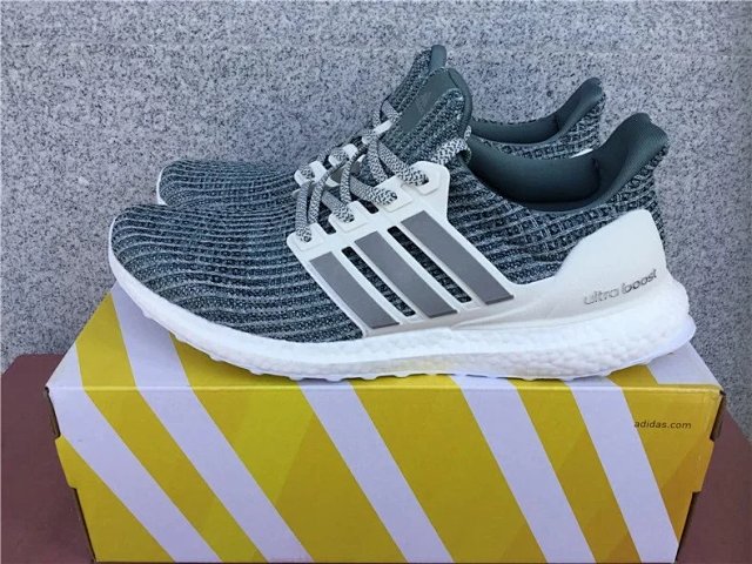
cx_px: 376
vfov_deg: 45.4
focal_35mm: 31
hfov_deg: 58.4
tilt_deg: -28.1
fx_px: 673
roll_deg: -0.7
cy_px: 282
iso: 25
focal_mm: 3.3
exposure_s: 1/586
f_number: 2.4
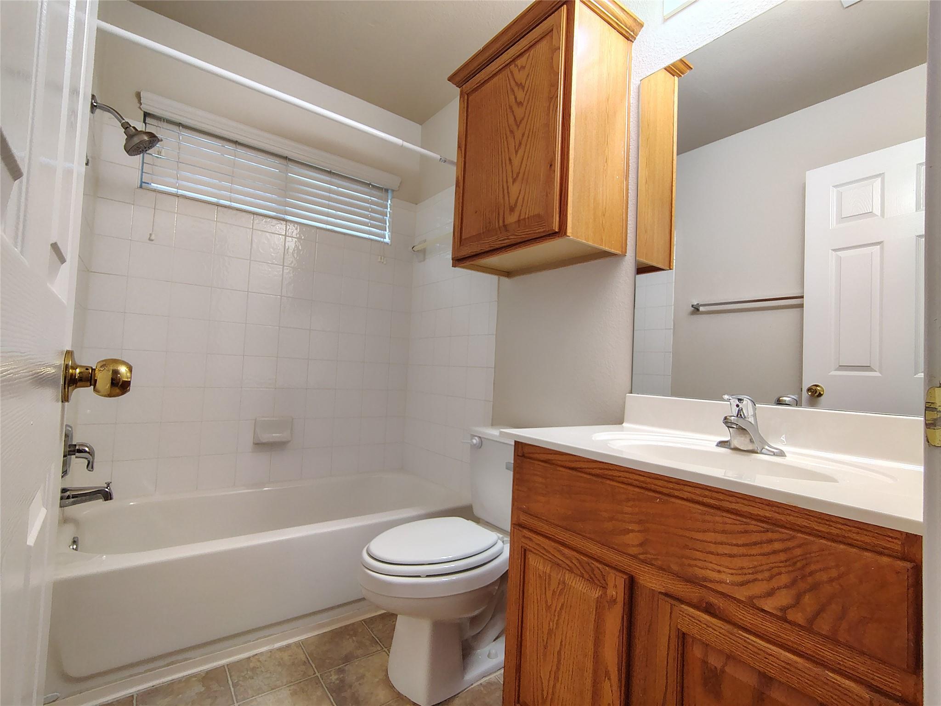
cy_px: 353
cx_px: 470
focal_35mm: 16
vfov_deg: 78.1
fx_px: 435
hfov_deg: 94.5
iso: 376
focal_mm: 2.13
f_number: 2.2
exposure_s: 1/30
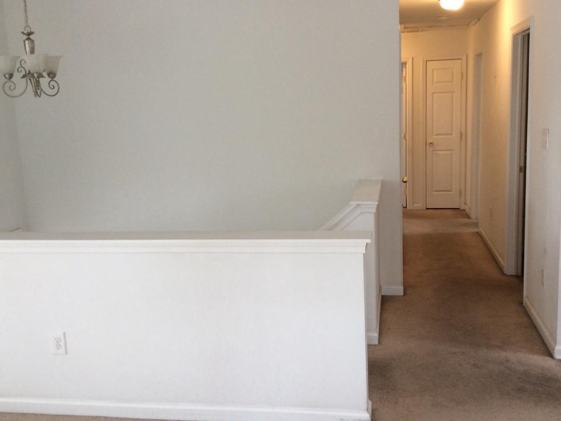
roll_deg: +2.4
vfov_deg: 36.8
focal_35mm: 39
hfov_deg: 47.8
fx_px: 632
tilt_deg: -9.9
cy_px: 204
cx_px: 303
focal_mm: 3.3
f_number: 2.4
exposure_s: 1/24
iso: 40
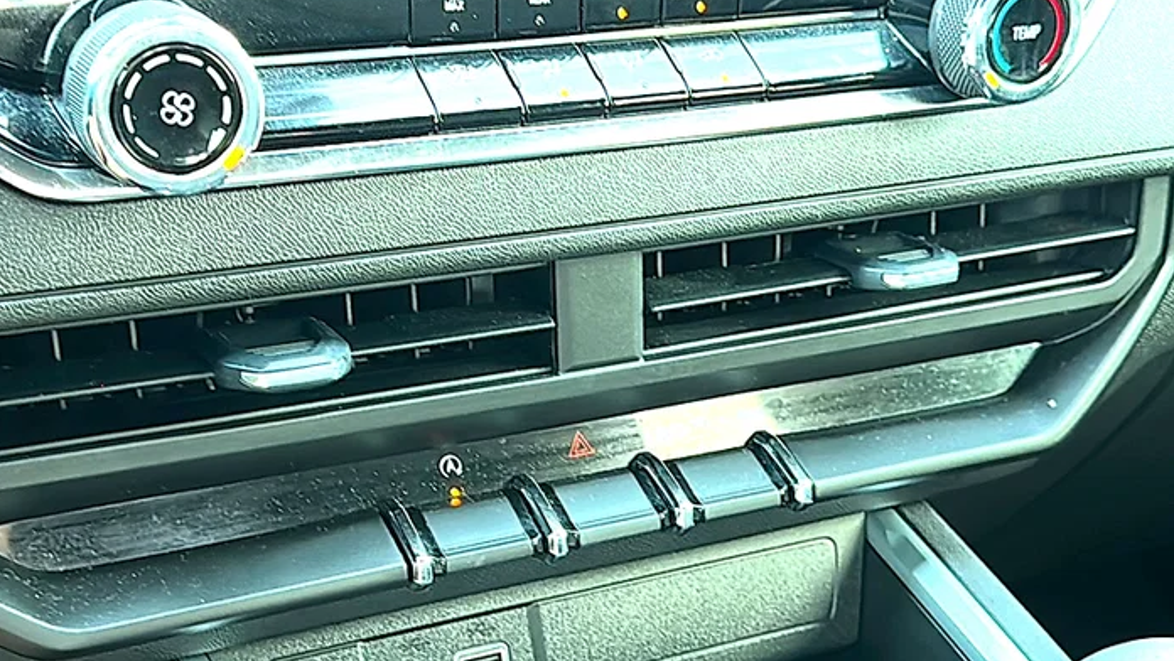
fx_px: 1432
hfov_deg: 44.6
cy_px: 431
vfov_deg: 25.9
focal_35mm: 46
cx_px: 585
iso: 250
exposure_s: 1/40
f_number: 1.78
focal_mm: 6.86
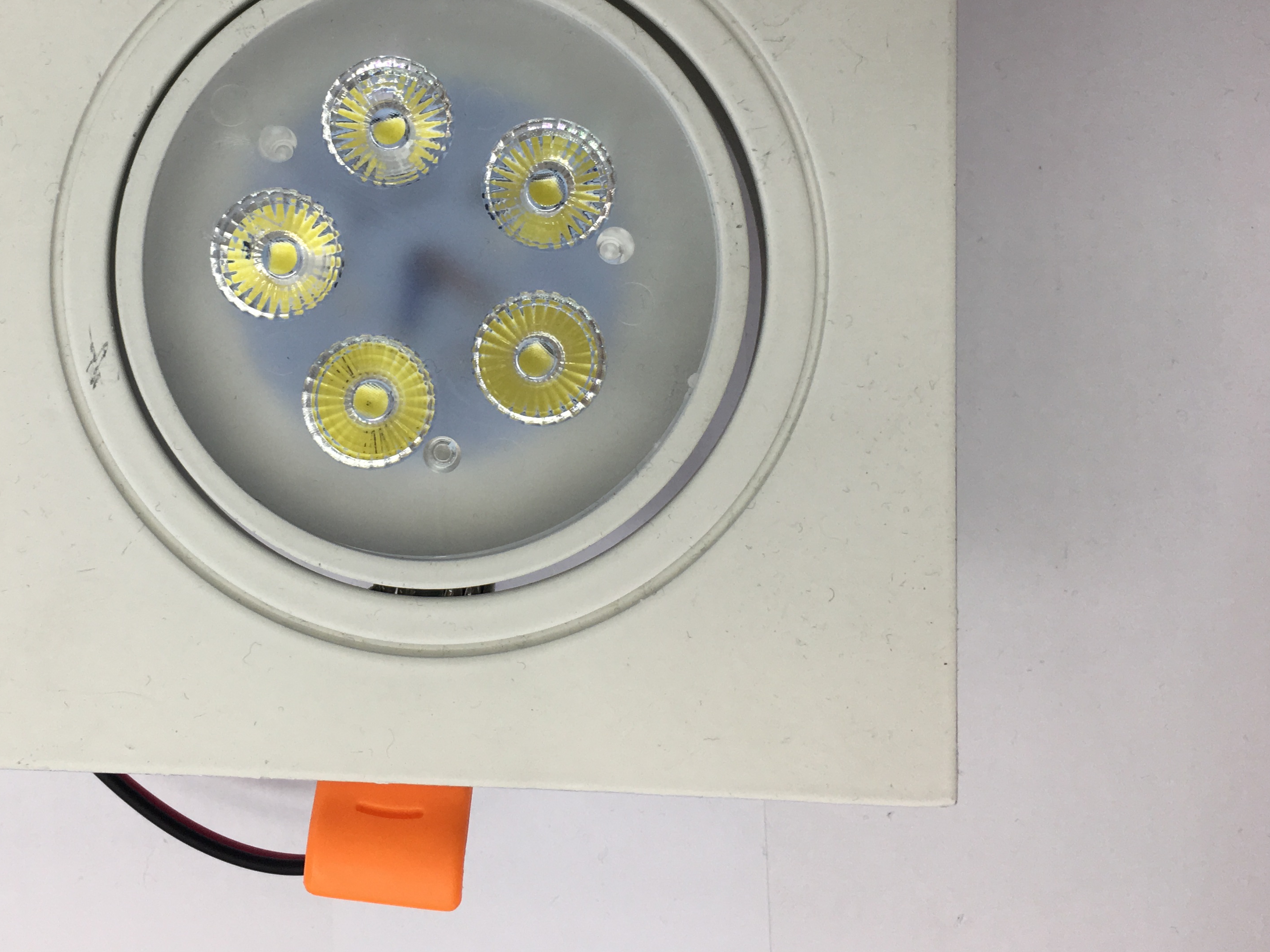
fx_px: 1504
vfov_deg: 34.8
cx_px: 402
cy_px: 304
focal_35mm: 41
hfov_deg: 44.9
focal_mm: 4.15
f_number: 2.2
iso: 32
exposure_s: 1/100
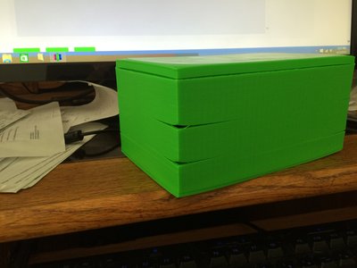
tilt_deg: -16.4
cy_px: 134
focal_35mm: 29
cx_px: 178
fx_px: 299
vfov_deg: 48.2
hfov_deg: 61.7
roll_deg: +1.4
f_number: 2.2
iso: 100
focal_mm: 4.15
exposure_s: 1/30
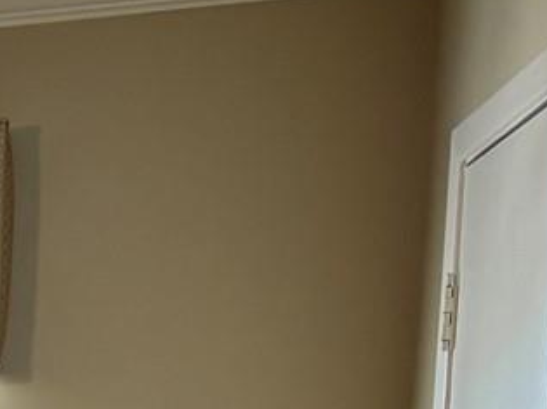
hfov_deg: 9.7
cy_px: 1062
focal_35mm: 169
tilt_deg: -9.7
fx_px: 2670
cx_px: -960
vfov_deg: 8.0
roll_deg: +1.5
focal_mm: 5.96
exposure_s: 1/60
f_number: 1.6
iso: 160
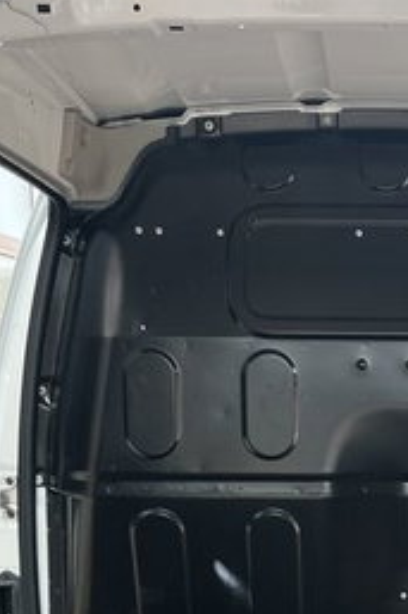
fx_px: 1362
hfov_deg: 16.5
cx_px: 444
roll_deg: +0.0
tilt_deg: -9.0
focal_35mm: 80
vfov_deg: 24.5
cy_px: 578
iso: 50
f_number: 1.6
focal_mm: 5.1
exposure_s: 1/124
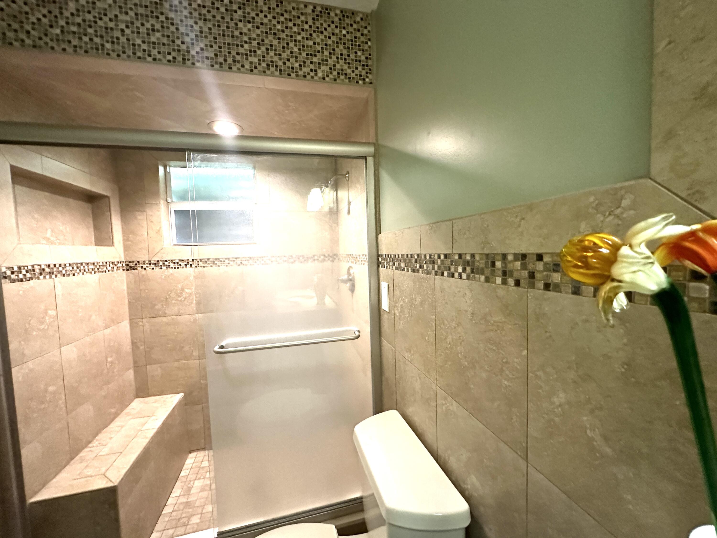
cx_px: 358
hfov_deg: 102.1
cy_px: 269
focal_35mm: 14
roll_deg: +1.9
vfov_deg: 85.7
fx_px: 290
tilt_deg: -3.6
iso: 640
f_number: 2.2
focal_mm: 2.22
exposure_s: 1/60
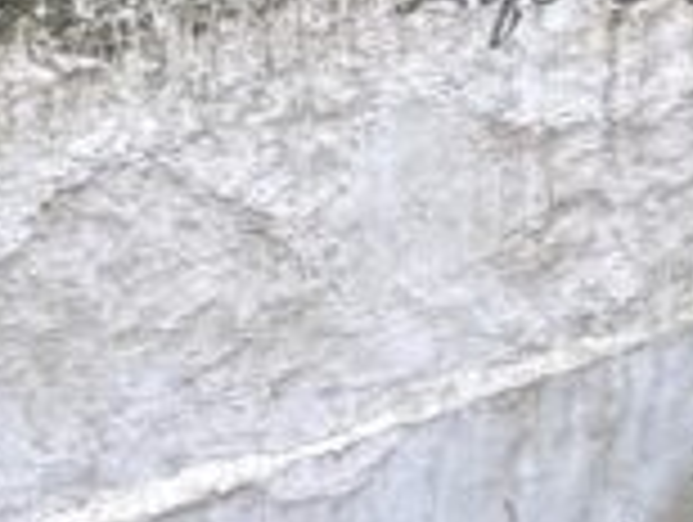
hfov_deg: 21.1
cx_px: 324
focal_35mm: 93
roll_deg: +0.4
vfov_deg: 14.8
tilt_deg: -15.6
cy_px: -261
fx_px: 1865
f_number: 2.2
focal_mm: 2.22
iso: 125
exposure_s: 1/99
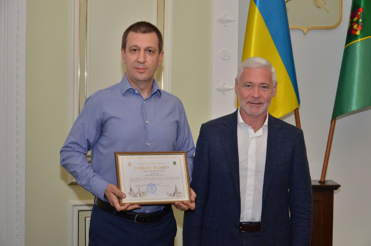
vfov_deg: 21.5
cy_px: 123
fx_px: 648
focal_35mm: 63
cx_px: 186
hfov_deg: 32.0
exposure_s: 1/250
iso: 800
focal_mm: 42
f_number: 4.8
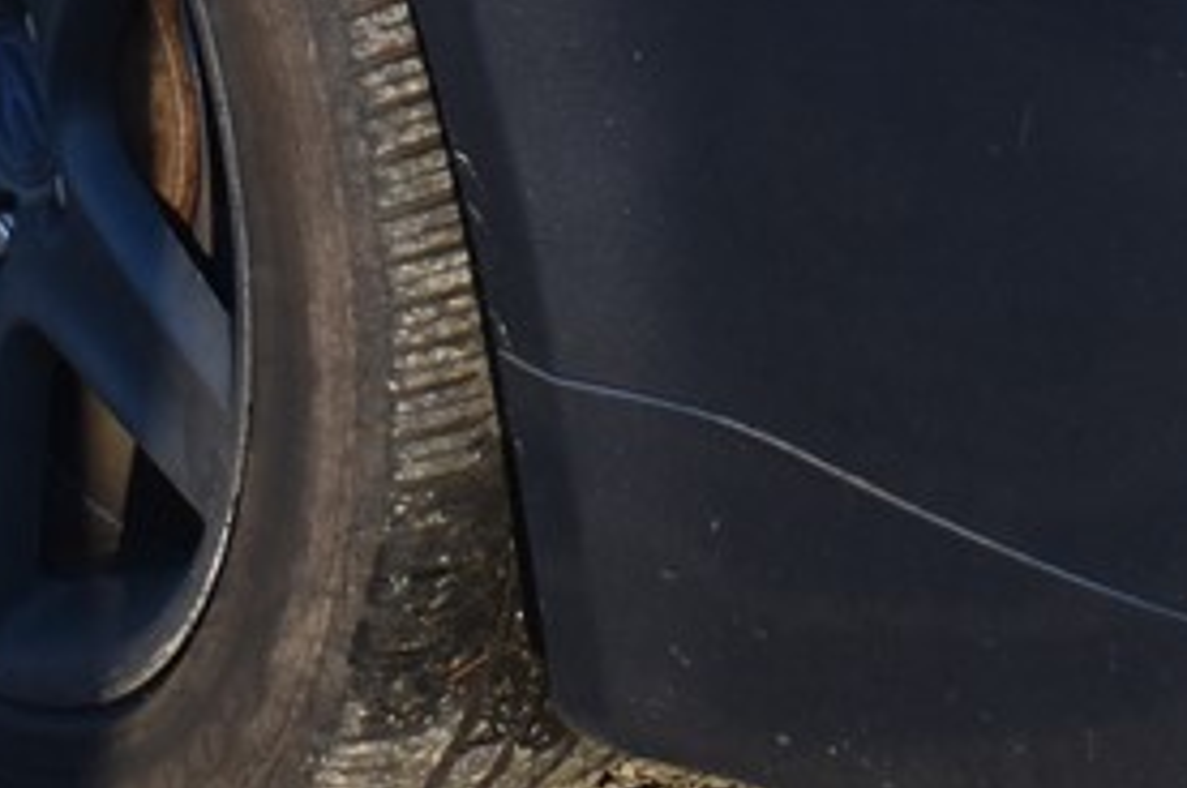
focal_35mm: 217
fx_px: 7143
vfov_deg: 6.1
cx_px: 904
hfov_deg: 9.5
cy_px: -1030
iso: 360
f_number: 5.6
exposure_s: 1/250
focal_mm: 25
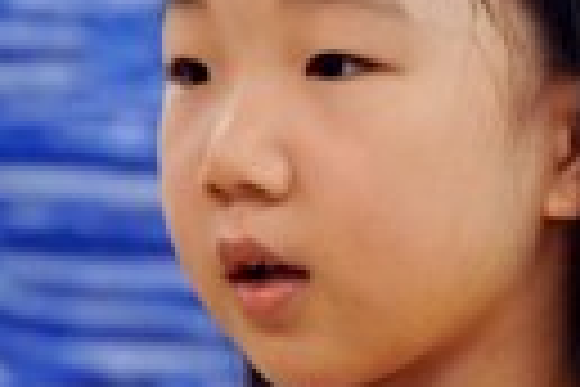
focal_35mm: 1395
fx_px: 22473
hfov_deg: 1.5
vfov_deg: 1.0
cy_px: 104
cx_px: 189
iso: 2000
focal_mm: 200
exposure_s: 1/250
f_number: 4
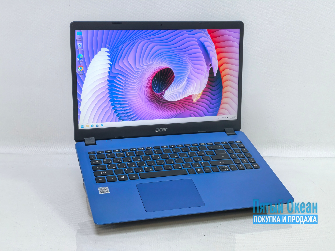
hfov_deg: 35.5
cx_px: 168
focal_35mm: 54
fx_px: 523
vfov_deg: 27.0
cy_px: 126
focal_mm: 8.5
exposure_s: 1/100
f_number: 2
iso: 200
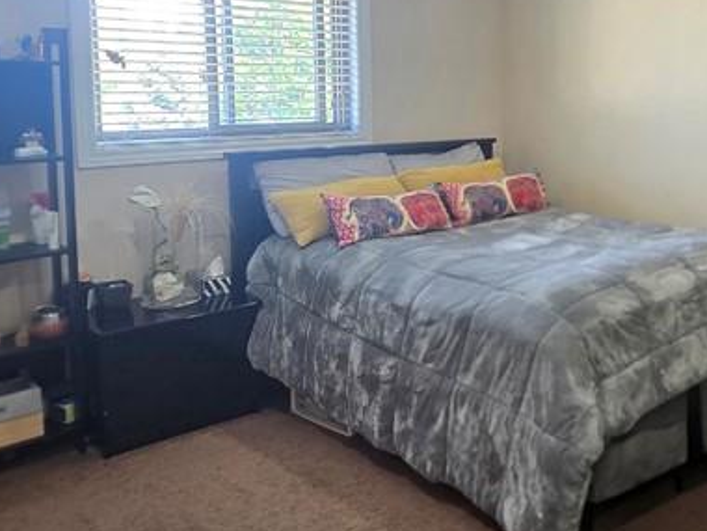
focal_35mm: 35
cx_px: 685
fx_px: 715
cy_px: 153
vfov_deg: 39.9
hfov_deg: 45.6
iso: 200
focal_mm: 2.2
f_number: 2.2
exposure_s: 1/60.2
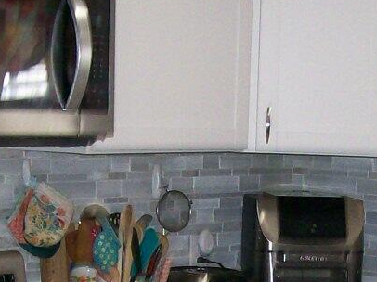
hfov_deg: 13.9
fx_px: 1546
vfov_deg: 10.2
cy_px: 380
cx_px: 284
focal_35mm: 142
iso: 140
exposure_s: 1/64
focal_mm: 6
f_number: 2.7
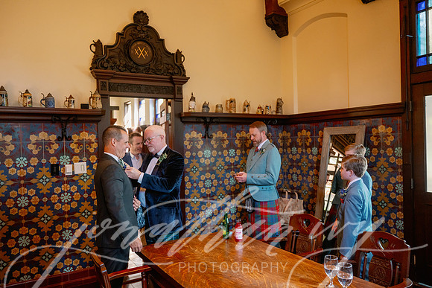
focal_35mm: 28
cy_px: 144
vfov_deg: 45.7
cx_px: 216
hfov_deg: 64.5
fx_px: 342
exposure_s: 1/160
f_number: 2.8
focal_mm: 28.5
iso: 1250
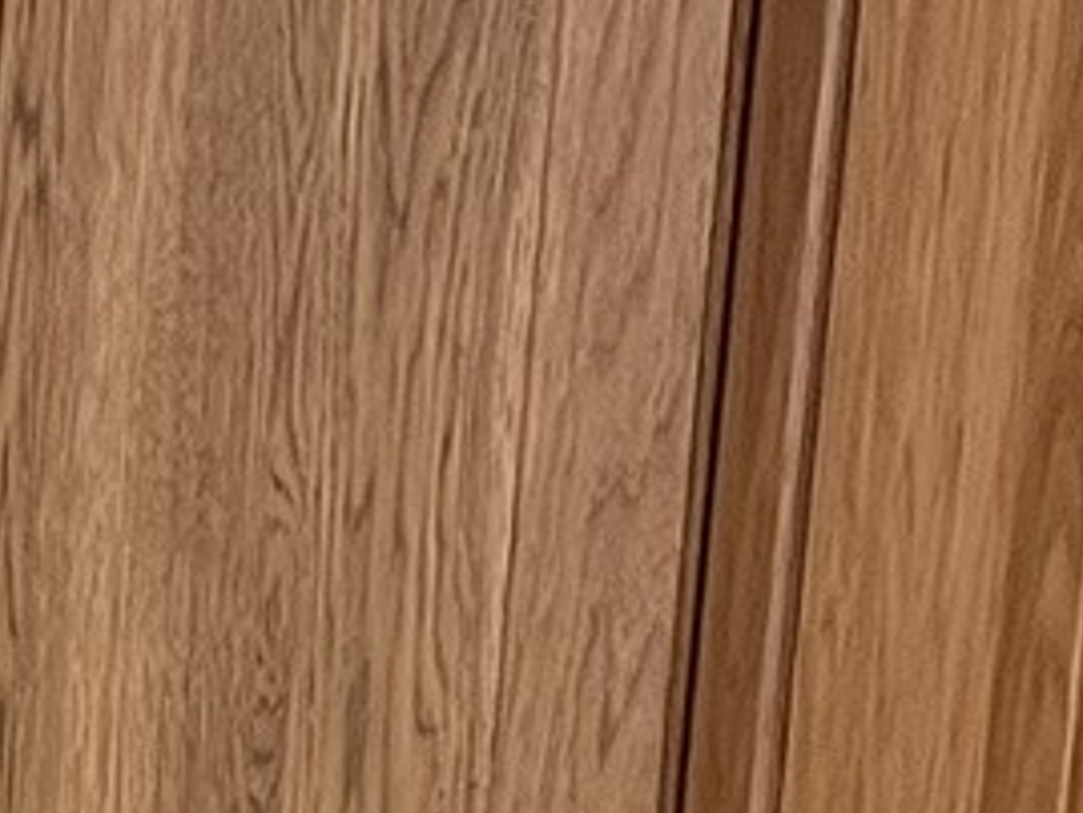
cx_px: -1932
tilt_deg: -13.1
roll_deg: +0.0
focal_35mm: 198
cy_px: 2246
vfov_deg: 6.9
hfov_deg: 8.6
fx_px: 6197
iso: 200
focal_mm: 5.1
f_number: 1.6
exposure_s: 1/60
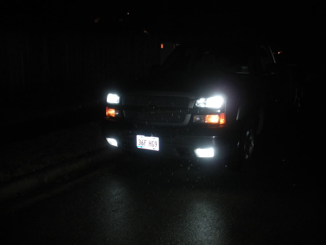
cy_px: 122
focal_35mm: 35
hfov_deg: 52.6
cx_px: 163
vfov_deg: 40.7
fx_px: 330
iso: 400
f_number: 3.5
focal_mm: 6.3
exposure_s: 1/60
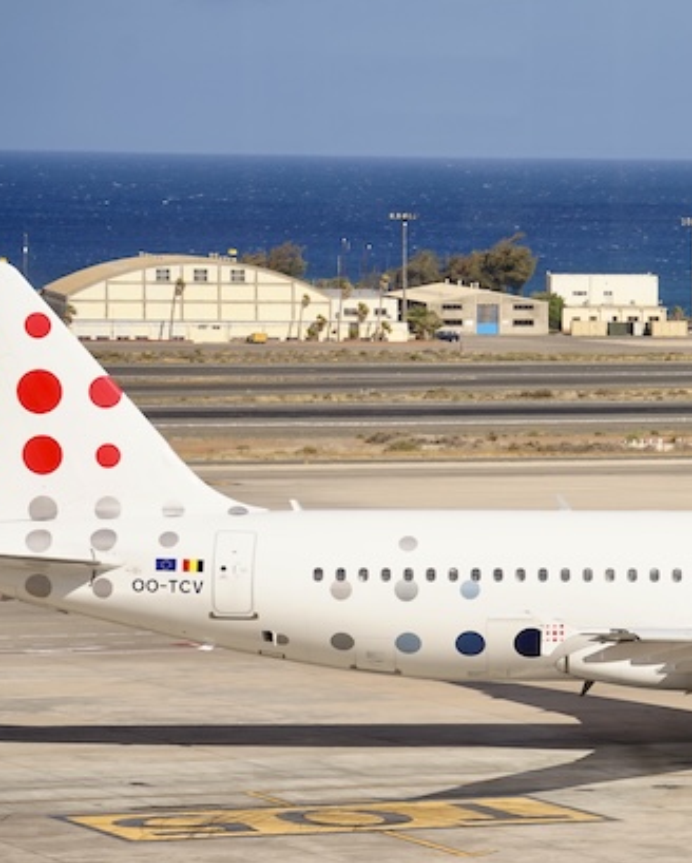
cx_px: 675
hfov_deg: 6.7
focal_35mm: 231
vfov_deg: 8.4
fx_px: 5905
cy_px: 524
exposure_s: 1/1000
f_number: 5
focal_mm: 126
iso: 100
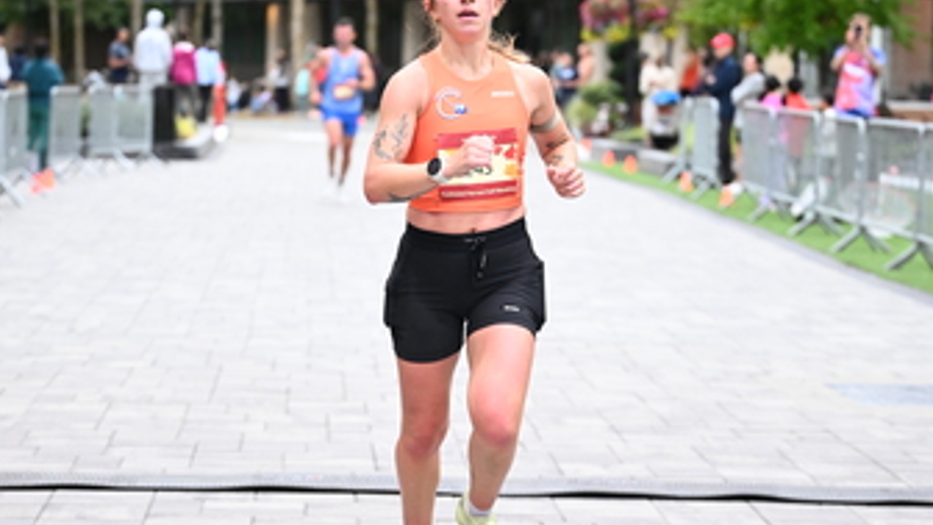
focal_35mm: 120
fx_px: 2969
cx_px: 446
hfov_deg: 17.9
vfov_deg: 10.1
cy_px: 303
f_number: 2.8
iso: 1600
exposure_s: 1/800
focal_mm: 70
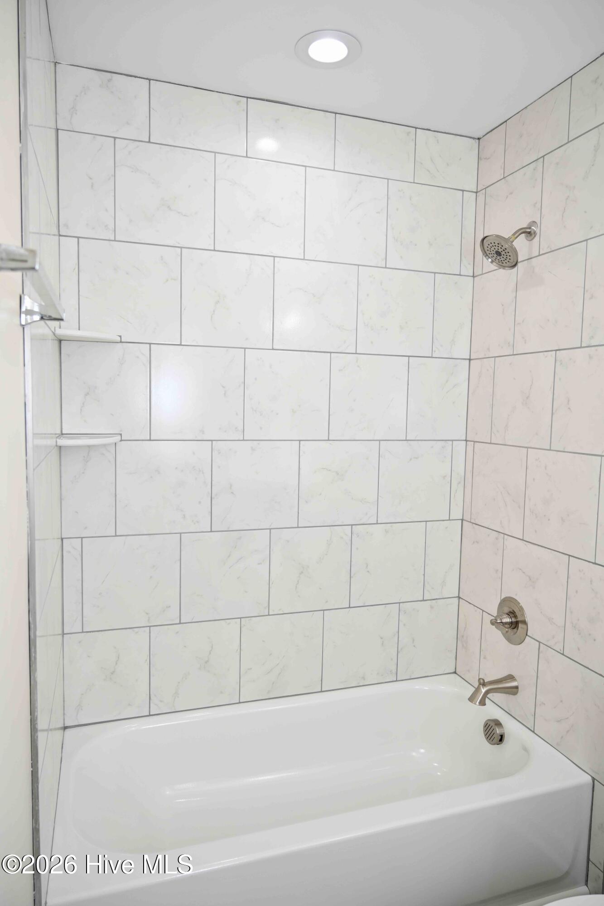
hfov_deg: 53.1
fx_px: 604
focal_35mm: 24
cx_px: 302
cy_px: 453
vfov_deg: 73.7
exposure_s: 1/80
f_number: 4.5
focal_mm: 24
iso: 200
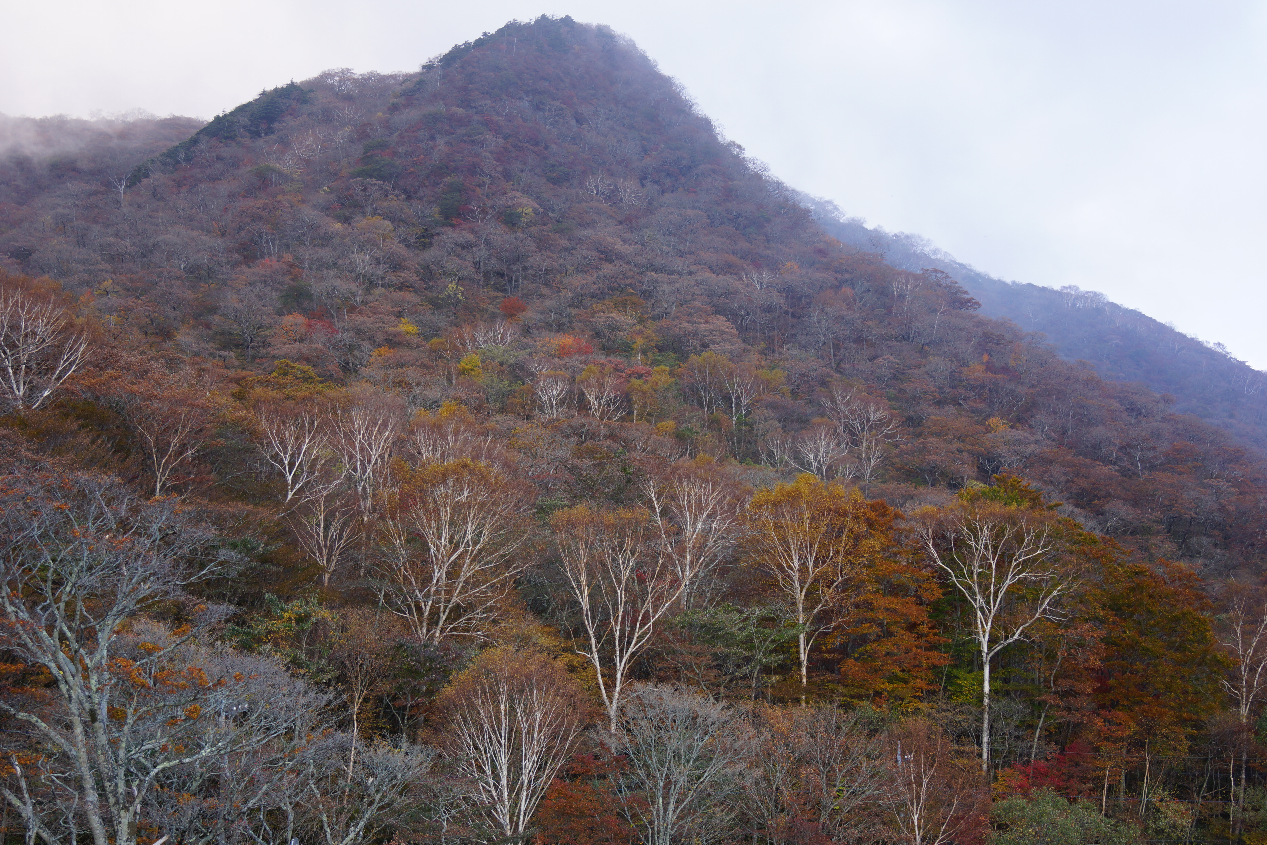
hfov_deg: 37.9
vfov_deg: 25.8
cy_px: 422
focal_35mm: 52
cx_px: 634
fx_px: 1848
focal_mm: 35
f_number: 5
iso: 100
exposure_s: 1/60
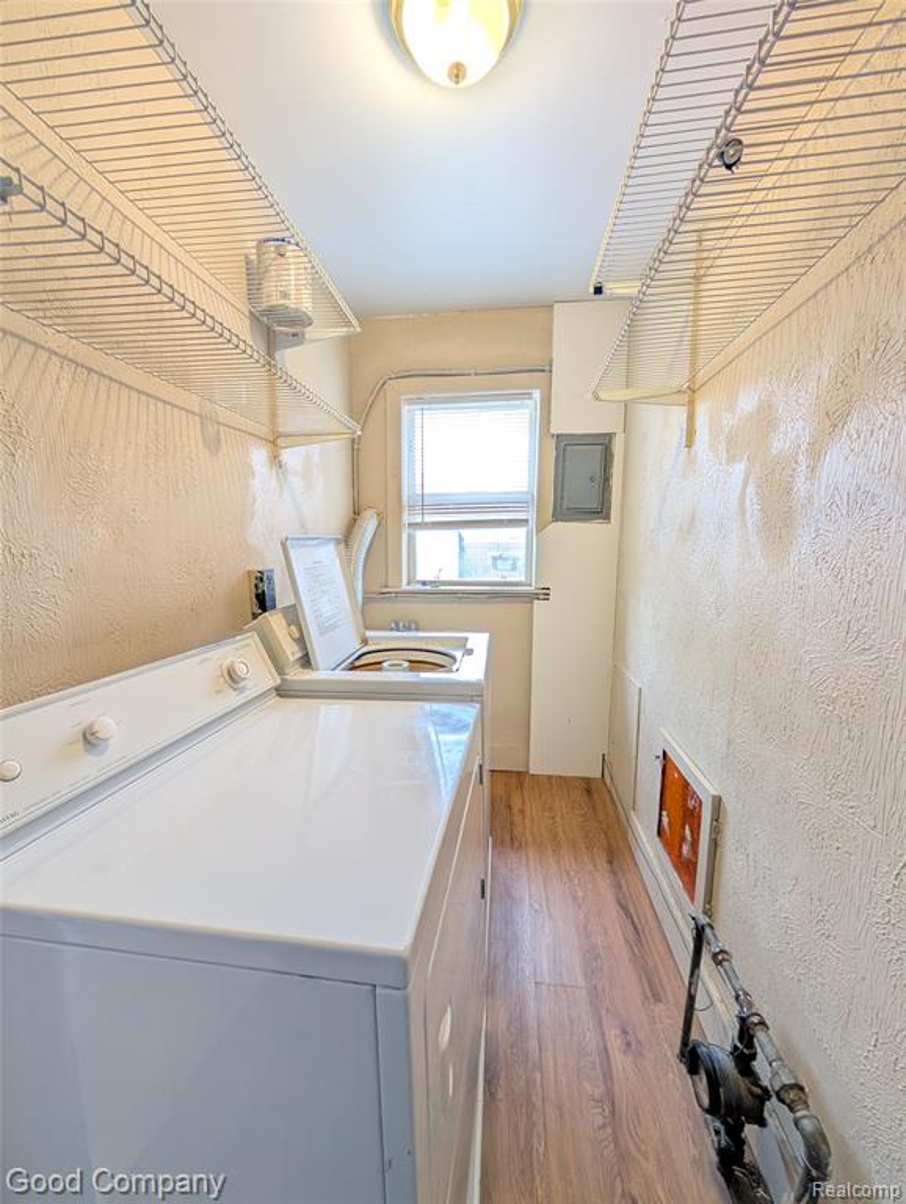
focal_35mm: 12
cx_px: 453
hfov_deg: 94.6
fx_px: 418
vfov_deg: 110.5
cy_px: 602
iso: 93
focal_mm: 2.02
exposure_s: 1/66.3
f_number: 1.7
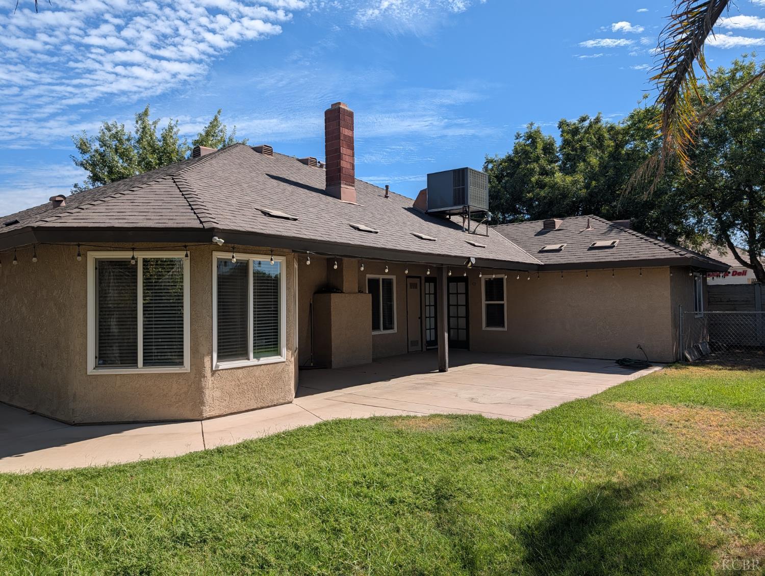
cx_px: 382
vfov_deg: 56.9
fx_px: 531
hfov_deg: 71.5
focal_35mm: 24
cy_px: 288
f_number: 1.68
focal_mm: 6.9
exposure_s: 1/1195
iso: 22
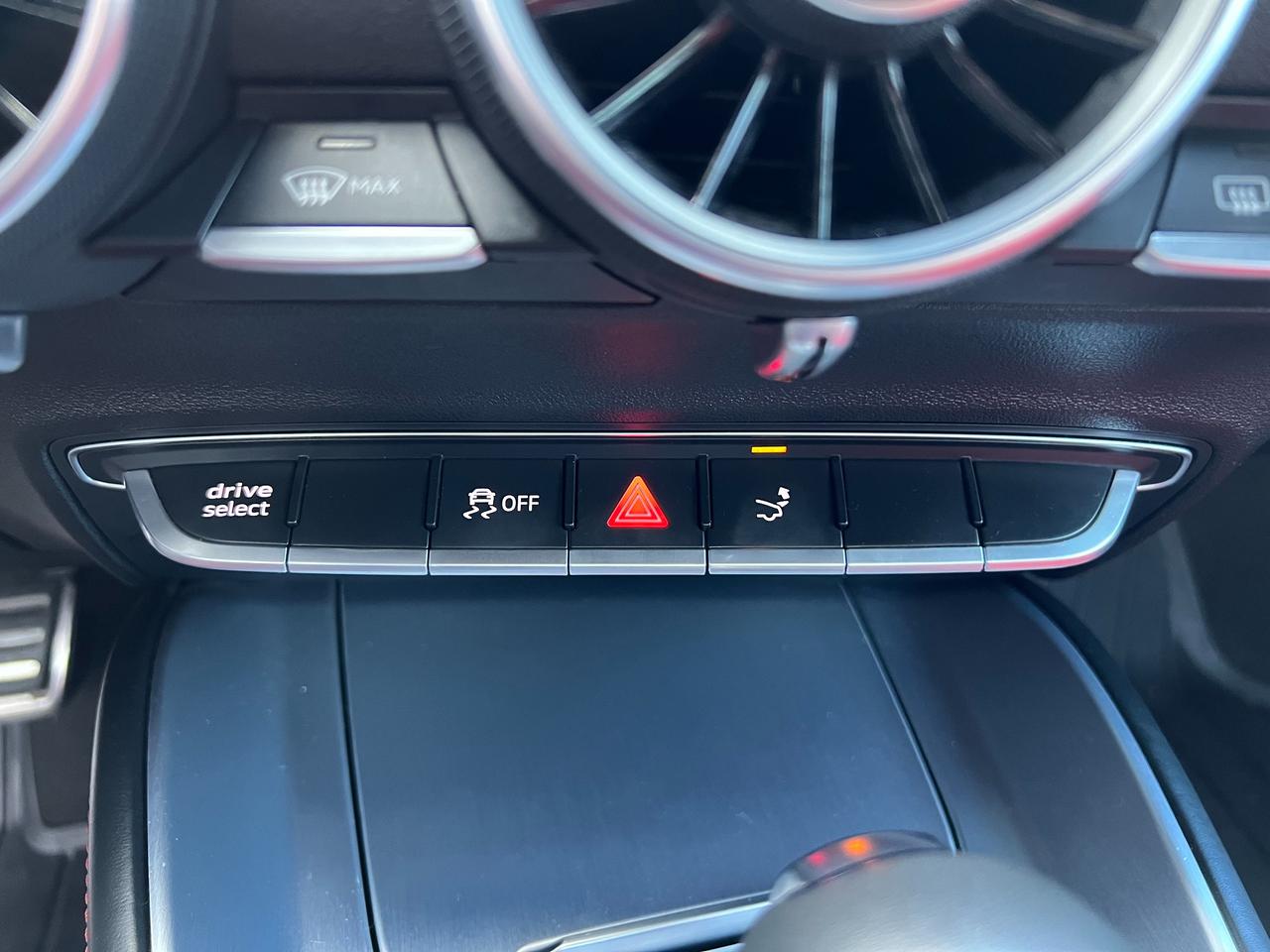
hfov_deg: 67.3
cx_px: 635
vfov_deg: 53.1
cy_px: 476
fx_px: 954
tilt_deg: -34.5
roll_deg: +1.0
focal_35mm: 26
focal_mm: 5.7
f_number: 1.5
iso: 500
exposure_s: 1/43
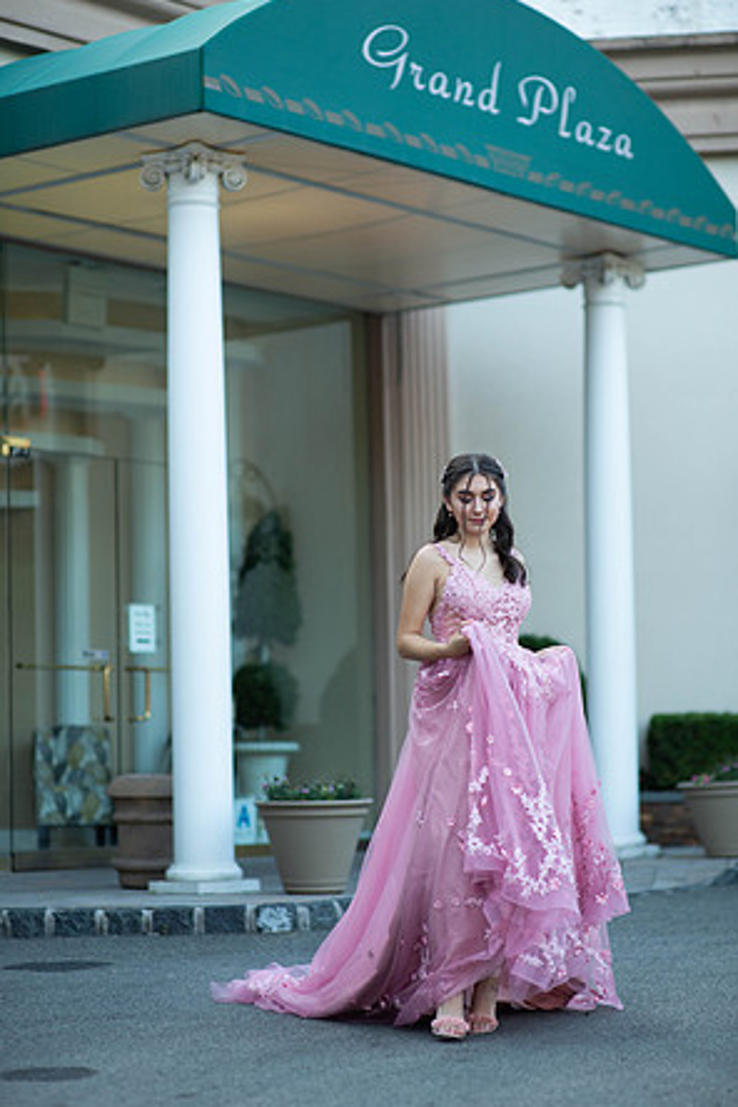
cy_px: 554
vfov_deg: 23.6
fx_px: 2644
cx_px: 368
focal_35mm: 86
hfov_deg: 15.9
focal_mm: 85
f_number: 2
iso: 250
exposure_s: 1/640
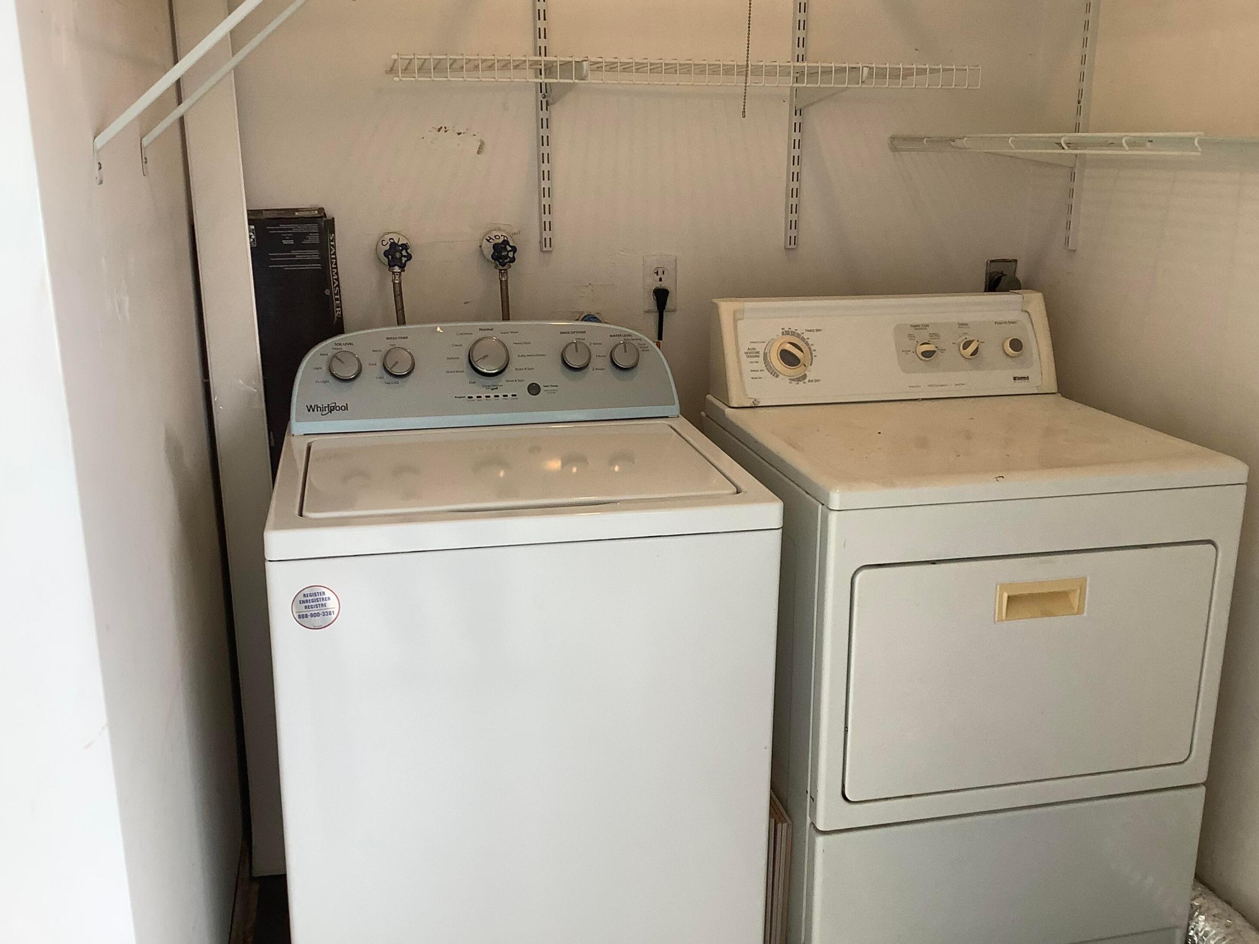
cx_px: 641
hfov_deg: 56.8
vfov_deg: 44.2
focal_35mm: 32
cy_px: 461
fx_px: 1164
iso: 50
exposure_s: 1/120
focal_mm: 3.3
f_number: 2.4
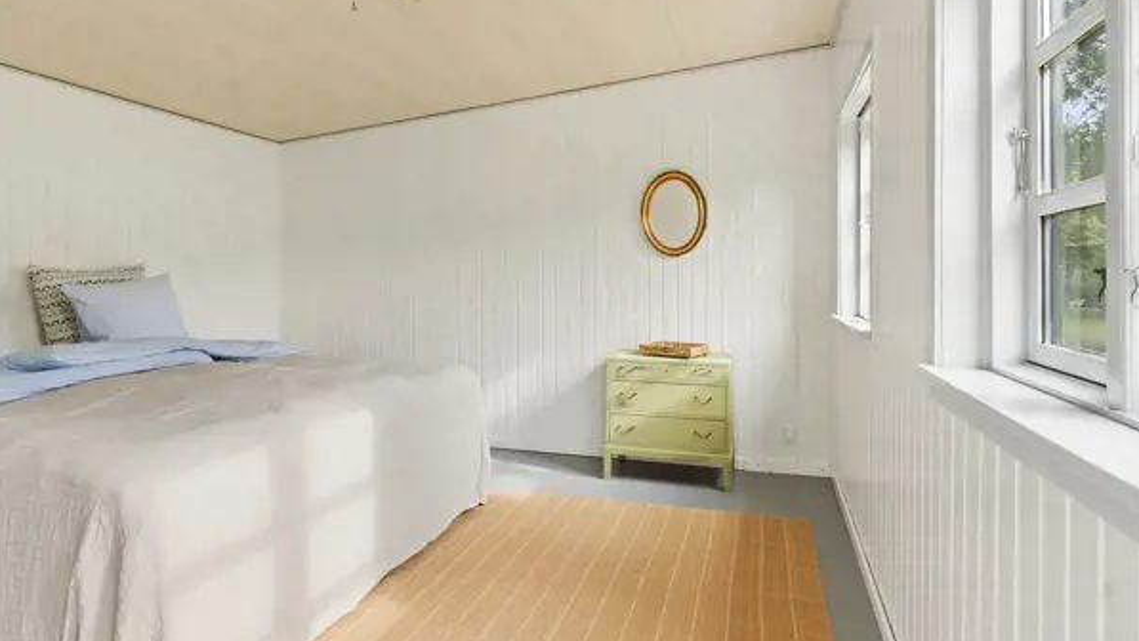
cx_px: 569
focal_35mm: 21
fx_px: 620
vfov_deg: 54.6
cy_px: 296
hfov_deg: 85.1
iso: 200
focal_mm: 13
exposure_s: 1/30
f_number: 8
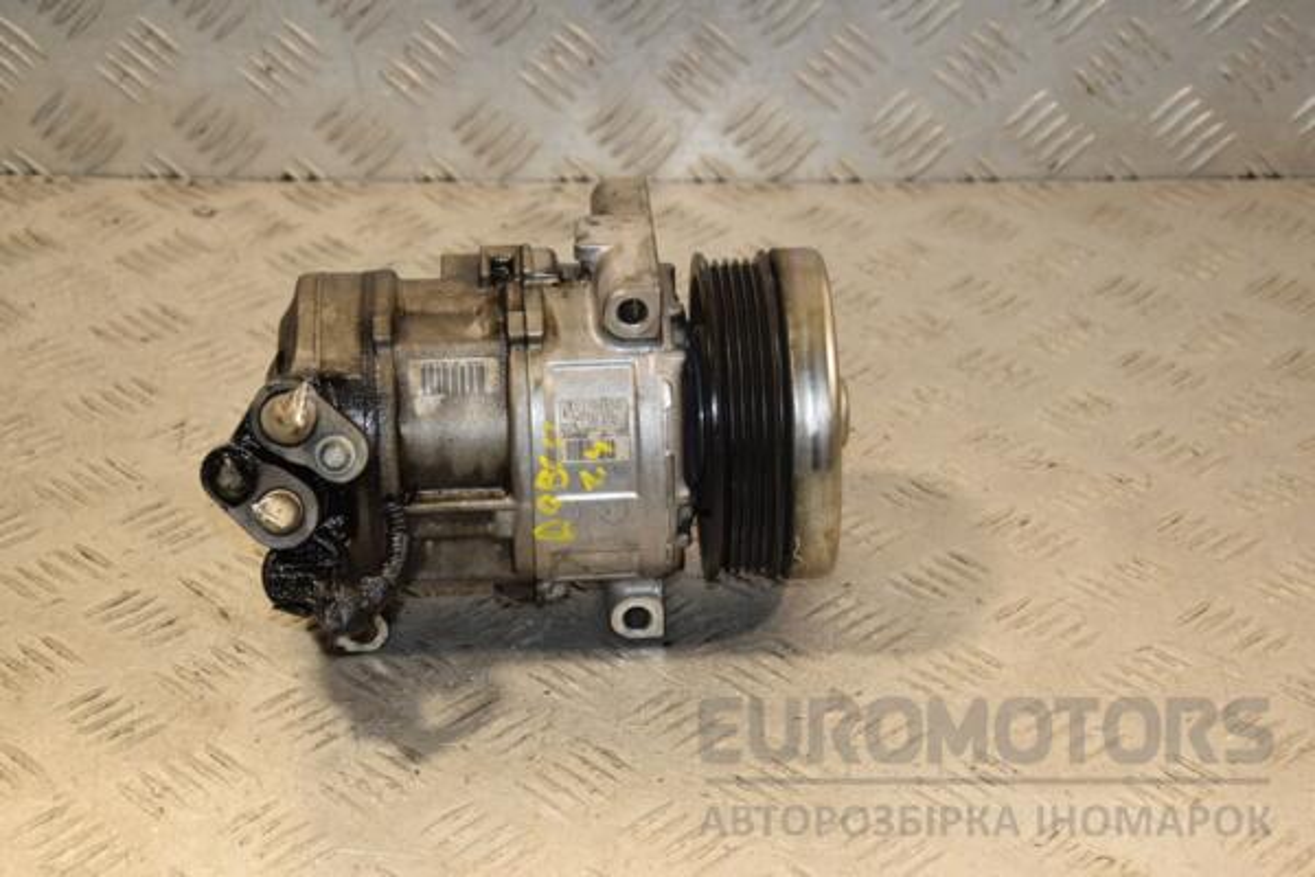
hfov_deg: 26.0
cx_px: 658
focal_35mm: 78
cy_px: 438
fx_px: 2849
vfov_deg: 17.5
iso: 800
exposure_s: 1/200
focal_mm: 52
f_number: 6.3
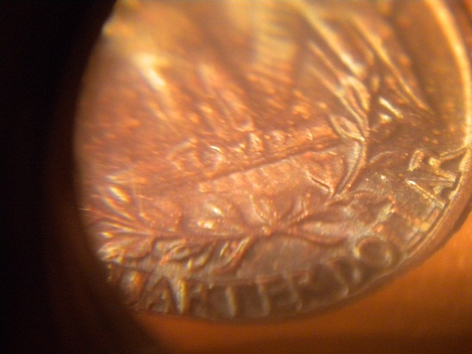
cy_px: 177
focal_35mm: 35
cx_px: 236
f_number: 3.1
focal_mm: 6.3
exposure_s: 1/9.3
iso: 400
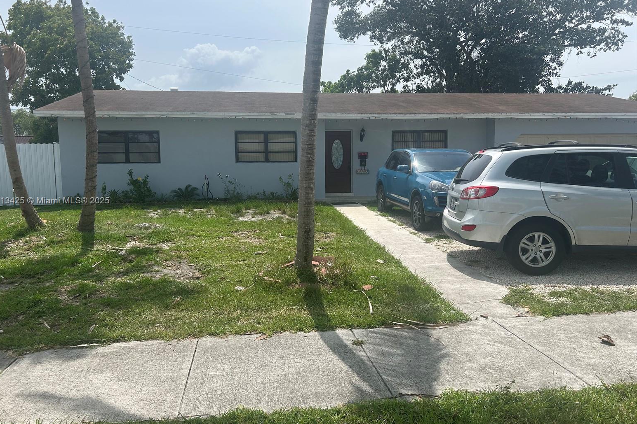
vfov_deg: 46.4
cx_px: 308
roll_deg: +1.1
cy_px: 201
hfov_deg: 65.5
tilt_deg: -4.7
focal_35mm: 28
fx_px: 495
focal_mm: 5.7
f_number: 1.5
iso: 50
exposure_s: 1/4831
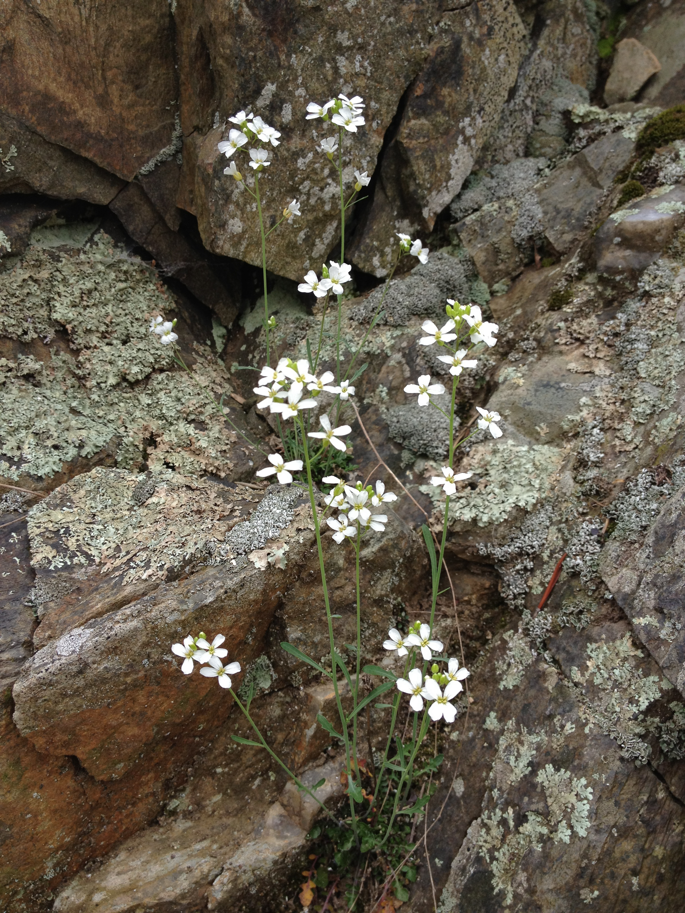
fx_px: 923
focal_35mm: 35
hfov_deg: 40.7
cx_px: 342
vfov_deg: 52.6
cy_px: 456
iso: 64
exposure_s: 1/442
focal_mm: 4.28
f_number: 2.4
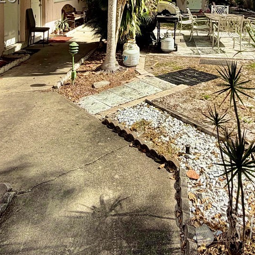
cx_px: 163
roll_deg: +1.1
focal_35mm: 37
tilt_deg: -2.3
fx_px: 308
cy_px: -3
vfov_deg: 39.3
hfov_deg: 44.5
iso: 20
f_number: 2.2
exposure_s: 1/789
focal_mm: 2.22
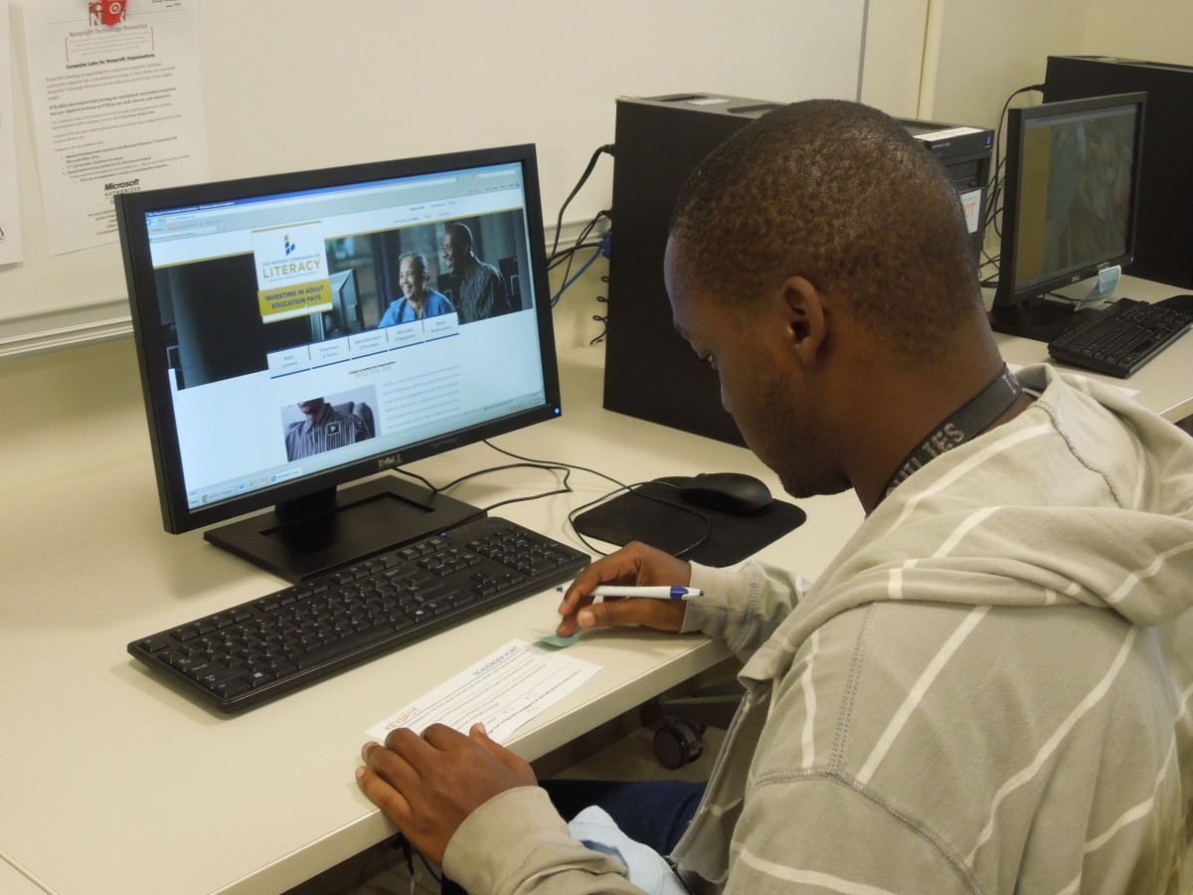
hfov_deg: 43.9
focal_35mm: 43
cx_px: 596
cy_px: 448
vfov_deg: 33.6
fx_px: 1482
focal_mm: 7.8
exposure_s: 1/30
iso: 400
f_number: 3.9
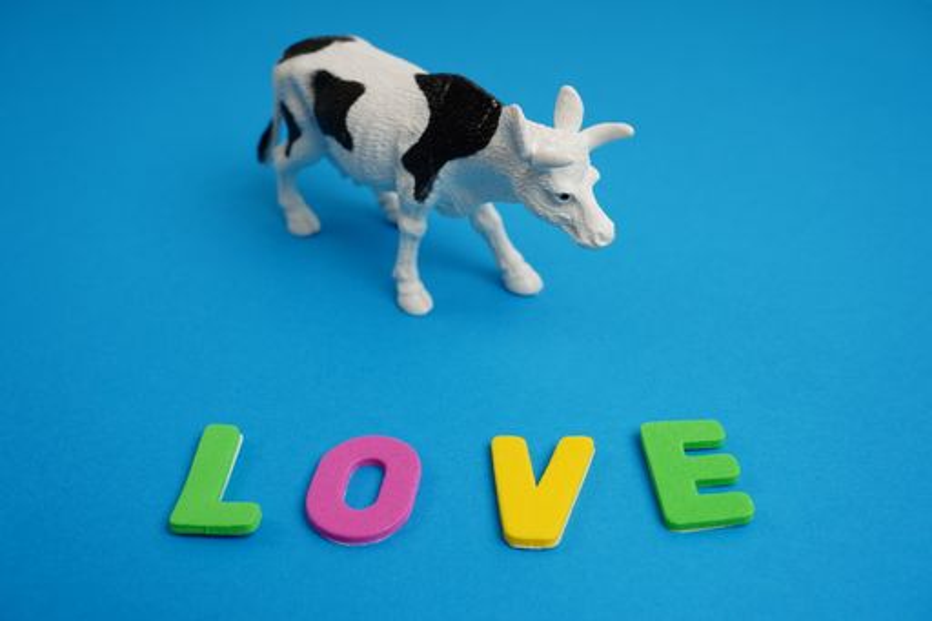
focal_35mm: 46
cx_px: 466
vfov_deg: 29.2
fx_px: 1190
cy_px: 310
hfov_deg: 42.8
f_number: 8
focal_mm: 46
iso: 50
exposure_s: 1/160
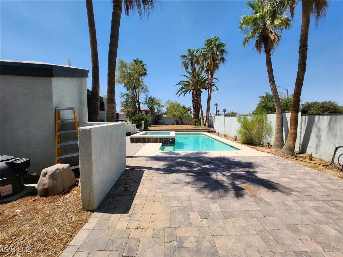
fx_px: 129
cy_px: 128
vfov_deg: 89.9
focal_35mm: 13
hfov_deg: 106.2
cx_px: 172
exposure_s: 1/1380
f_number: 2.2
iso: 32
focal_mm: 1.74
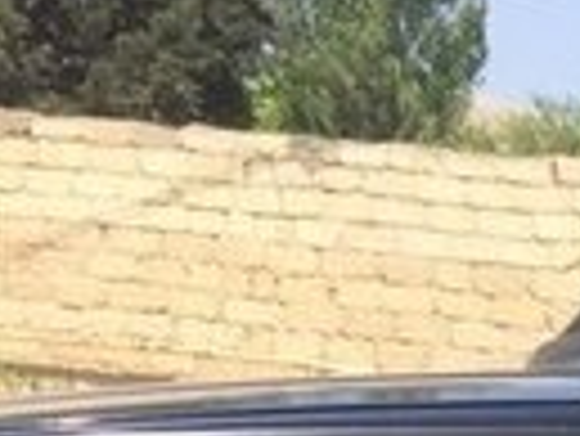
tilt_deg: -9.6
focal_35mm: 148
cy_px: 771
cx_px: 1475
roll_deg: -4.9
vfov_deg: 9.6
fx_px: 2482
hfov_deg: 10.9
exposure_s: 1/1642
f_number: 2.2
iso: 32
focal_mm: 4.15
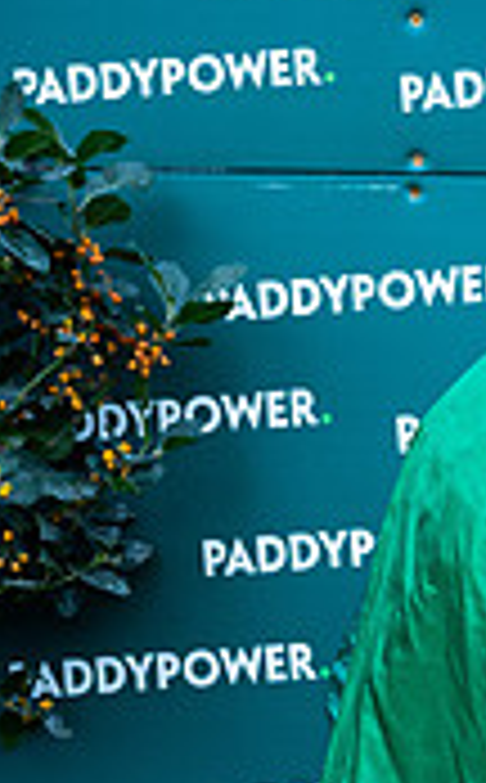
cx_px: 1179
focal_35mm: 194
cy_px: 652
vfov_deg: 10.8
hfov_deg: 6.4
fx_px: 4132
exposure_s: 1/1000
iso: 500
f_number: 4
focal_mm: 57
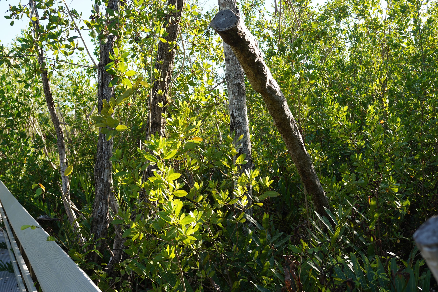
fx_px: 548
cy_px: 146
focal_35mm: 45
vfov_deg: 29.9
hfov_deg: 43.6
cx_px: 219
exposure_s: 1/100
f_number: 6.3
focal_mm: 45
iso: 100
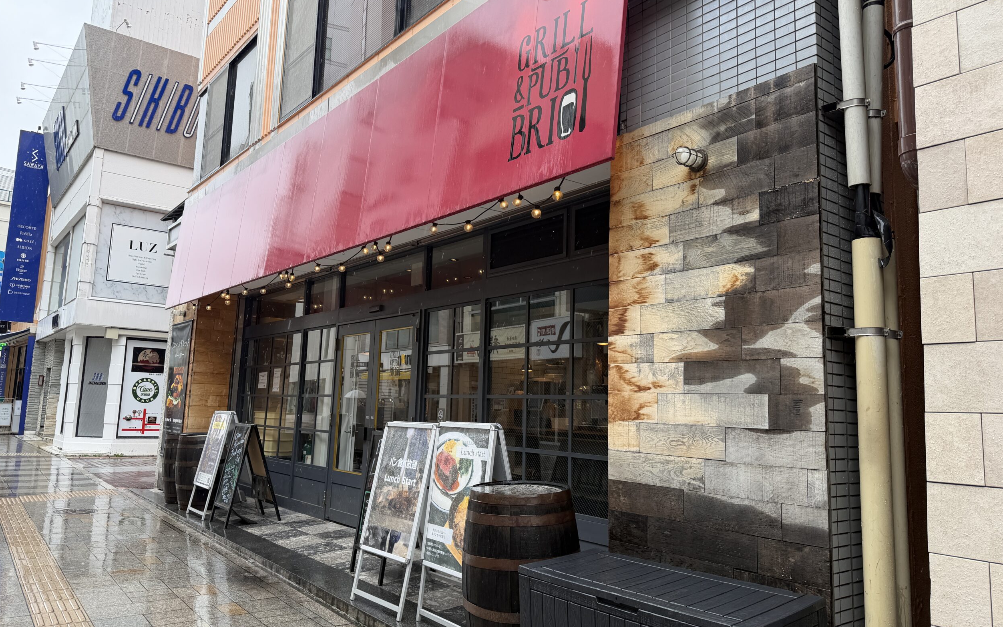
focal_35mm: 26
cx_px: 494
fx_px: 711
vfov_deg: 47.6
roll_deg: -2.3
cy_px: 303
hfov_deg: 70.4
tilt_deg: +6.9
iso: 80
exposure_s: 1/456
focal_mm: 6.76
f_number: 1.78
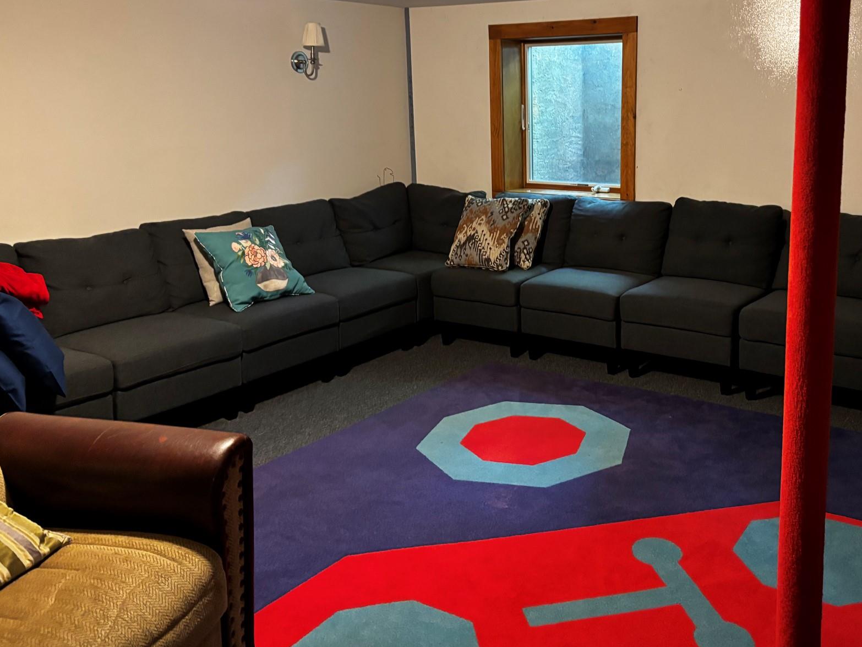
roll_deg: +0.3
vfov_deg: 41.5
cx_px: 546
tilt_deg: -7.8
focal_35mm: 34
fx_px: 847
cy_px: 237
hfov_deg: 53.3
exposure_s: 1/30
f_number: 1.6
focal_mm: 5.96
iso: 500
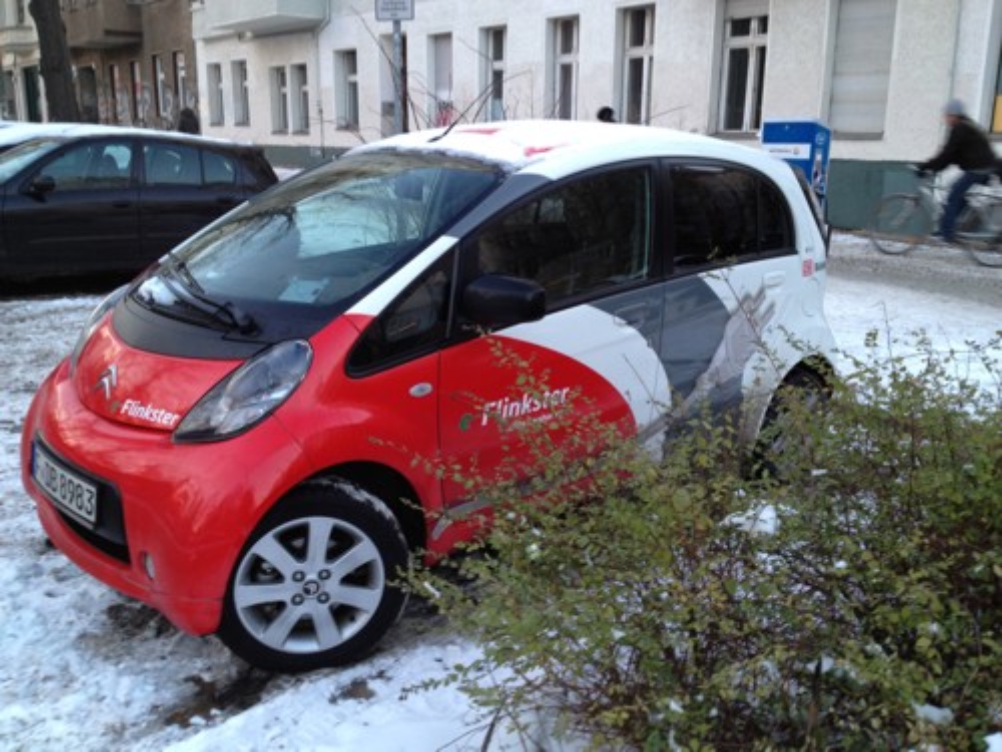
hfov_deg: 52.6
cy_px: 376
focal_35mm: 35
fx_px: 1013
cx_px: 501
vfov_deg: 40.7
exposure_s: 1/20
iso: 50
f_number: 2.4
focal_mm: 4.28
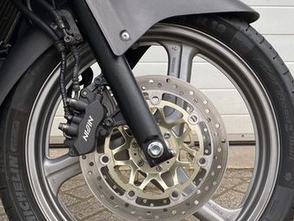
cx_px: 147
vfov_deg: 29.1
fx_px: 425
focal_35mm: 50
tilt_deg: -14.5
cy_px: 133
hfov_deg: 38.2
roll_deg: -0.1
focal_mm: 4.25
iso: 40
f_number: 1.8
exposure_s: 1/121
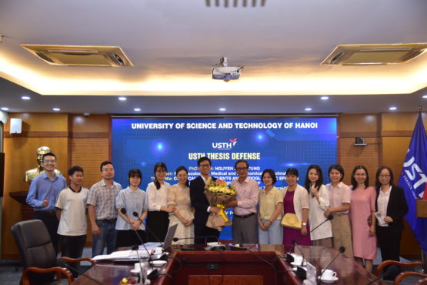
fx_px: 546
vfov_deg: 29.2
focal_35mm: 46
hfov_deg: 42.7
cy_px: 142
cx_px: 214
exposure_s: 1/100
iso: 1600
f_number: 4
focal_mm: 46
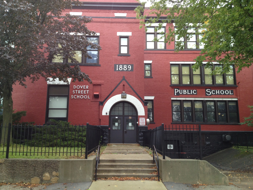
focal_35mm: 35
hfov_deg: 52.6
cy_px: 95
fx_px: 256
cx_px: 126
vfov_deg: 40.7
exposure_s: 1/120
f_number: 2.4
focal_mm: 4.28
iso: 80
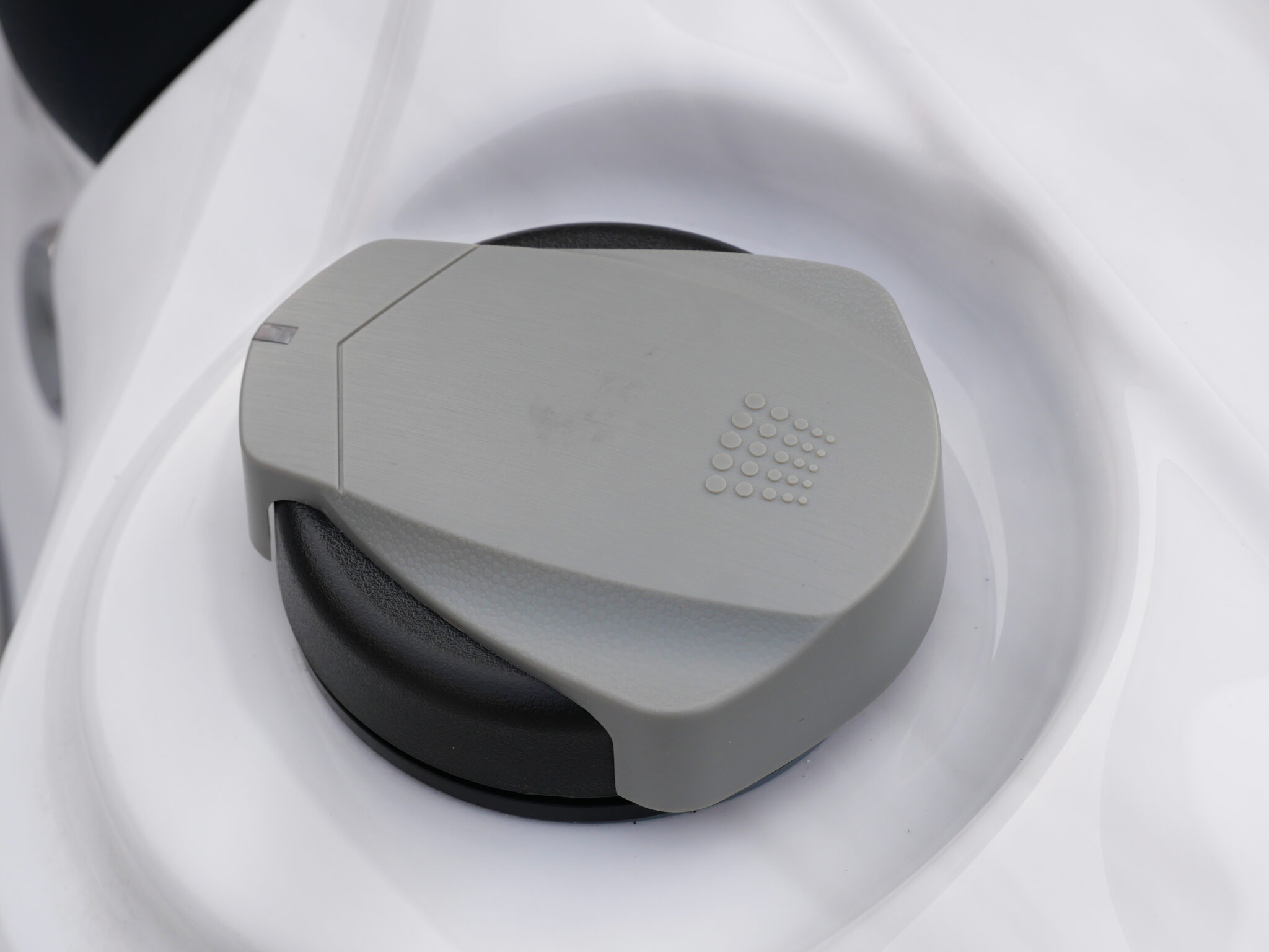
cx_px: 634
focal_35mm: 70
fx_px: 2566
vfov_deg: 21.0
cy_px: 476
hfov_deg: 27.8
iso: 200
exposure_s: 1/250
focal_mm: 35
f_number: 8
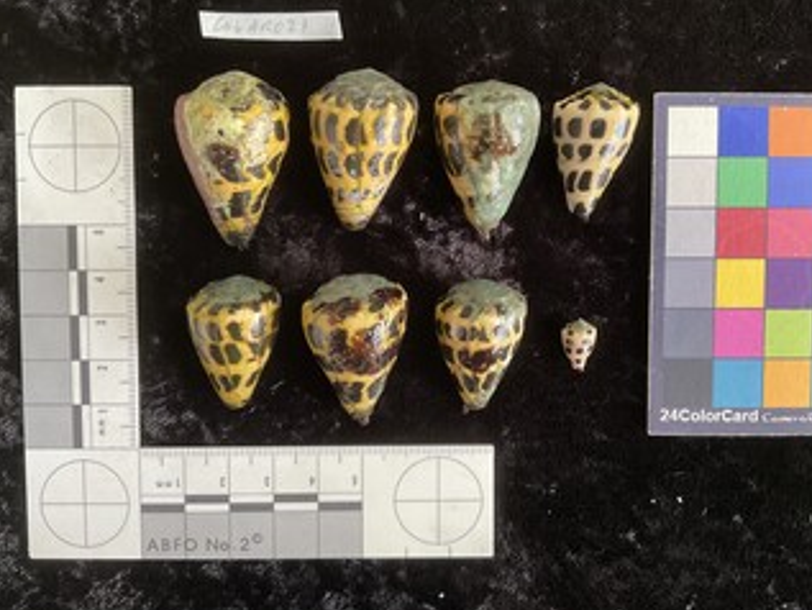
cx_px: 423
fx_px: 751
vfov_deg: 44.2
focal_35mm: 32
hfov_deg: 56.8
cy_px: 288
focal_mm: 3
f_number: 1.8
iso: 125
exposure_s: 1/60
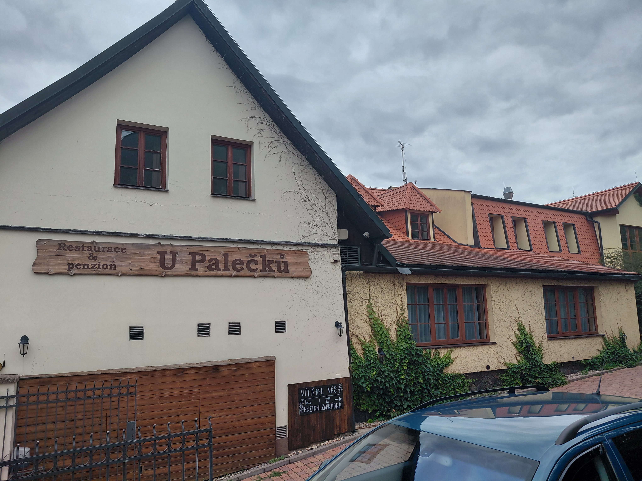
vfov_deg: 54.9
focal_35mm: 25
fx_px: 464
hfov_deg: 69.4
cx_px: 321
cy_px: 240
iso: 50
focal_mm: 4.69
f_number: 1.8
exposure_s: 1/1418
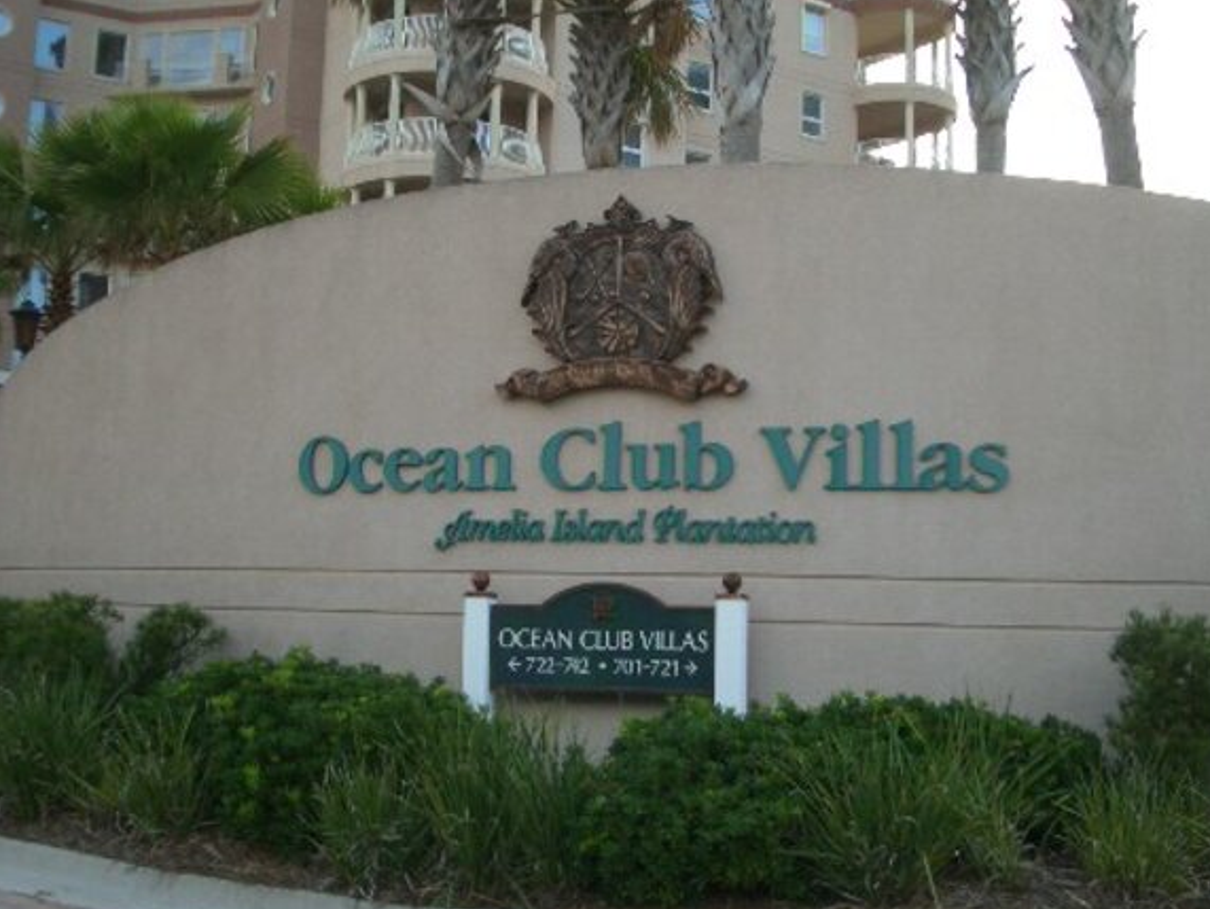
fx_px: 1714
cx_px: 627
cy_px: 517
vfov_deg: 29.7
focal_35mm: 49
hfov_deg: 38.9
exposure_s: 1/100
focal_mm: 5.8
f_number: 2.6
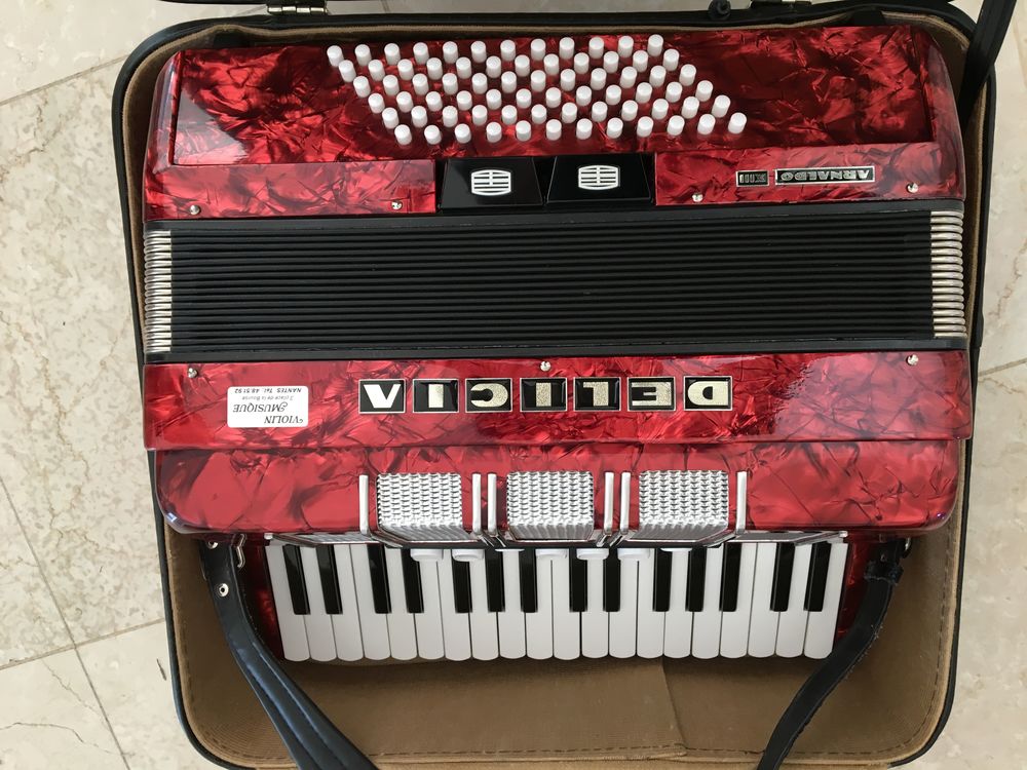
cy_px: 385
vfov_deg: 48.2
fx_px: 860
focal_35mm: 29
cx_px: 514
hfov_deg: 61.7
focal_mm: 4.15
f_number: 2.2
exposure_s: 1/33
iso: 80
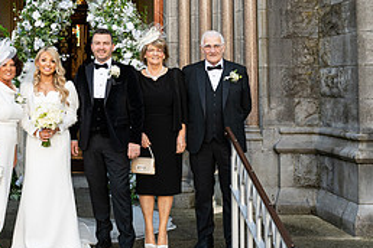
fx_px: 632
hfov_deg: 32.2
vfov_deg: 21.8
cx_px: 87
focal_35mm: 61
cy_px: 25
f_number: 5.6
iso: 500
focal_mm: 27
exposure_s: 1/400
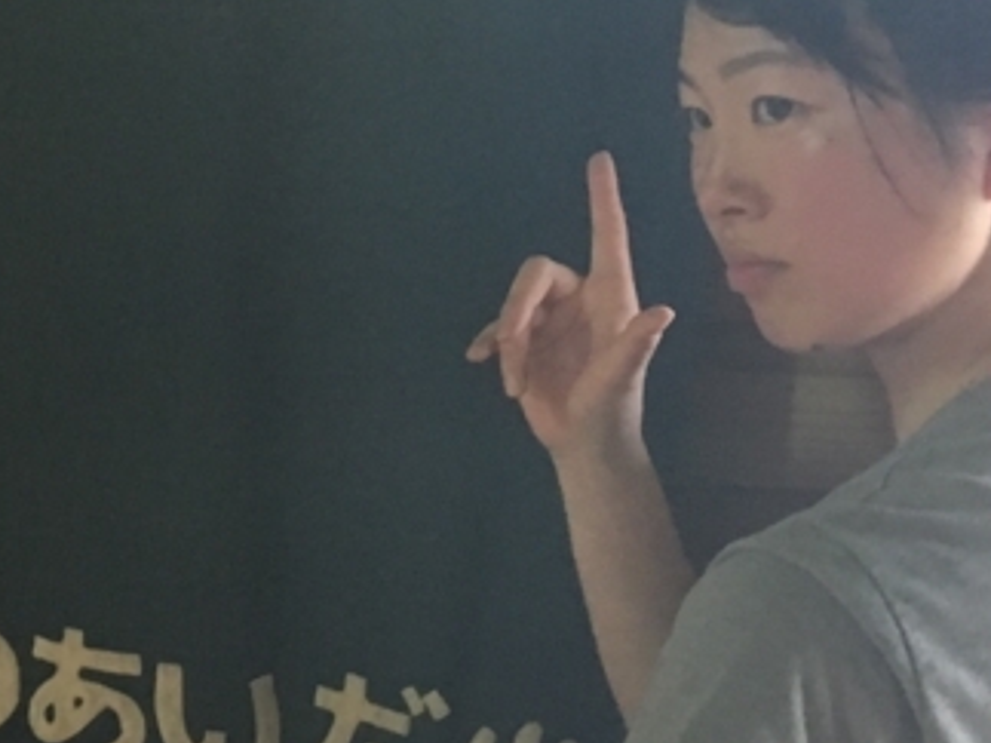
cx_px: -135
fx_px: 2633
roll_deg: +2.5
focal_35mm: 92
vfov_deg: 16.0
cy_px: 243
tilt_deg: -3.8
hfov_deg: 20.2
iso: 200
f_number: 2.2
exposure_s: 1/20
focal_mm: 4.15
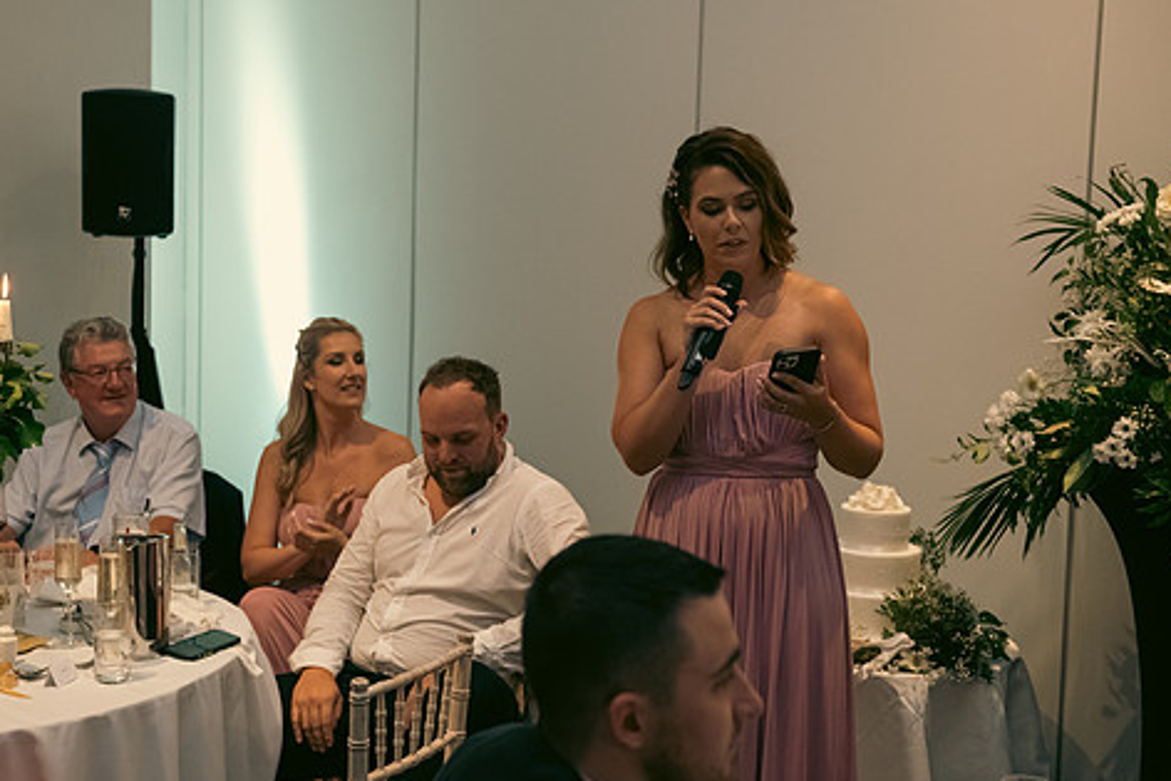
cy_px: 395
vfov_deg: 23.0
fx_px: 1920
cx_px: 476
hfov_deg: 33.8
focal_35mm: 59
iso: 2000
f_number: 3.5
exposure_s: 1/160
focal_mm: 48
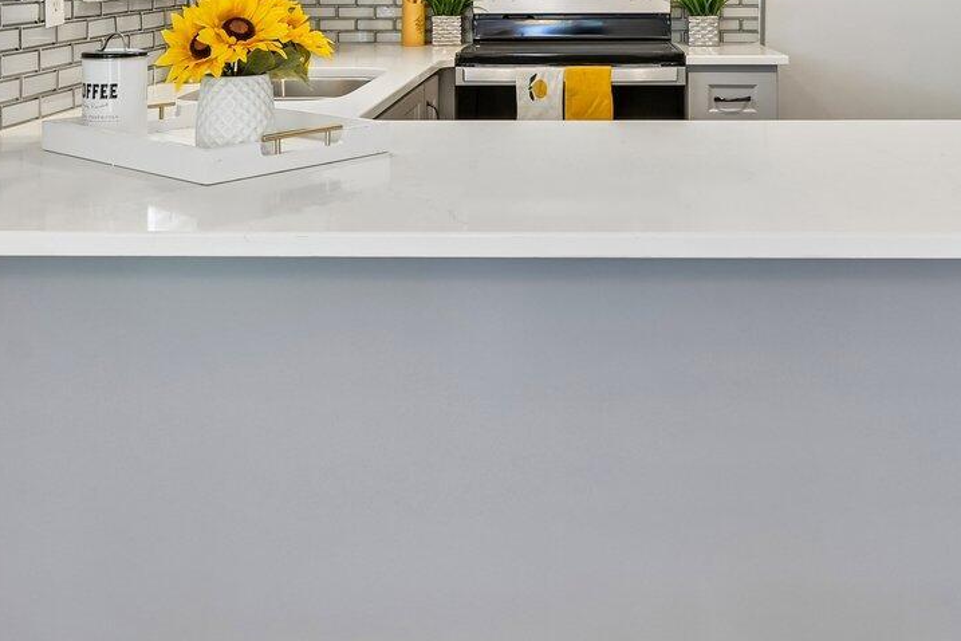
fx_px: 1068
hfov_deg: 48.2
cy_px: -42
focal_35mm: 40
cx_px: 566
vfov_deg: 30.3
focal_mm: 14
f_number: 8
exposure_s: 1/20
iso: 400
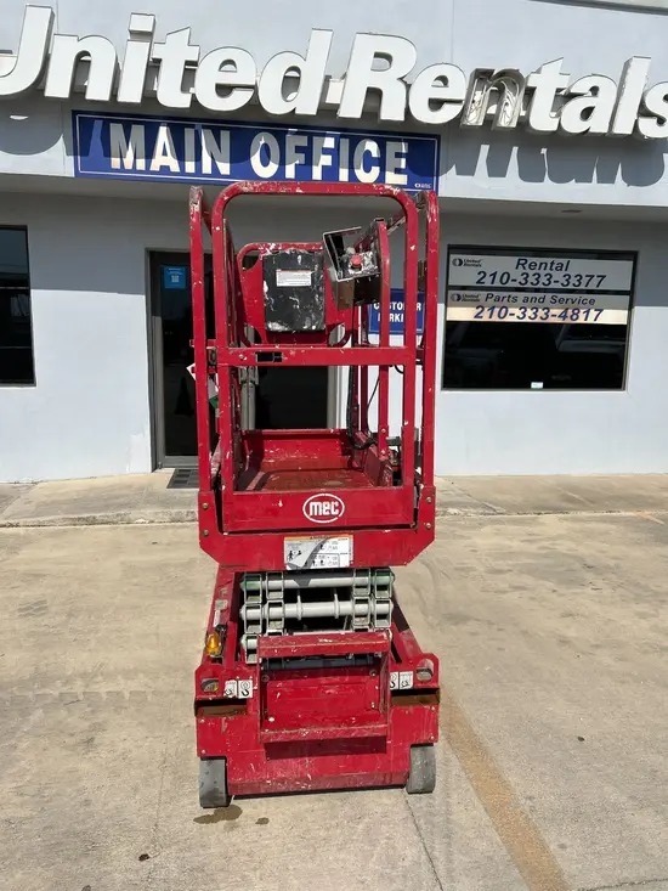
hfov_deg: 53.1
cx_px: 334
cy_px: 446
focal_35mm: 26
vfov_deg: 67.3
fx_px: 669
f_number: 1.5
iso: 50
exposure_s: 1/8000
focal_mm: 5.7
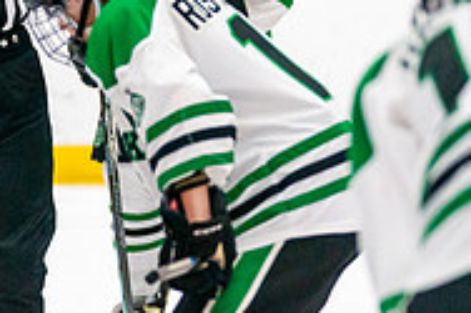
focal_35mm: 551
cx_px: -47
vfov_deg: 2.5
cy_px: 1
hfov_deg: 3.7
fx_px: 7202
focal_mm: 156
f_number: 2.8
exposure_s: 1/1250
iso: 3200
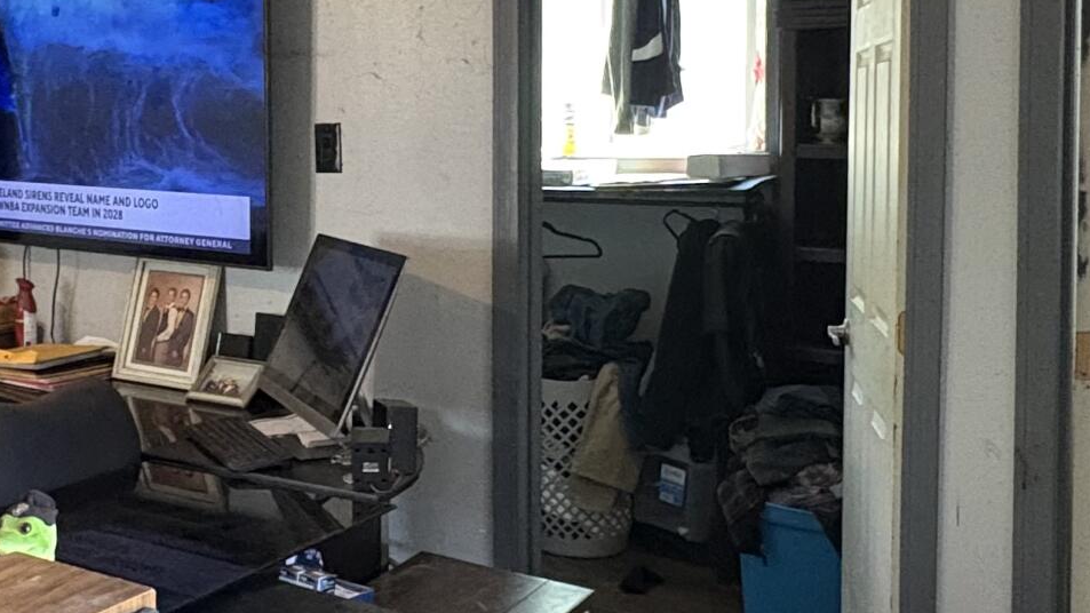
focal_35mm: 48
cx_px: 302
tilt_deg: -2.3
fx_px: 1387
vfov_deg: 24.7
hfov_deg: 41.9
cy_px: 180
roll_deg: +1.0
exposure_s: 1/60
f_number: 2.2
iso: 640
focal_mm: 2.22
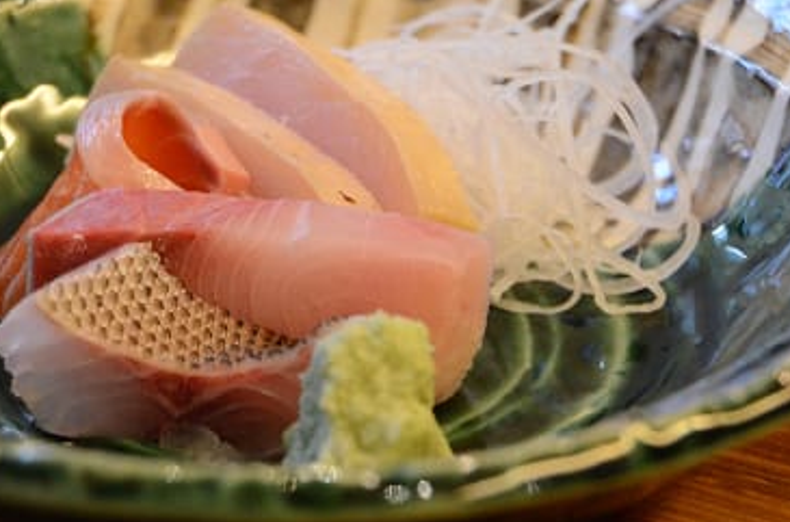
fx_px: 3019
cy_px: 260
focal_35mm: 138
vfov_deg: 9.9
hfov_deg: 14.9
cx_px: 314
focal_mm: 60
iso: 3200
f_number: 5
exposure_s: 1/30
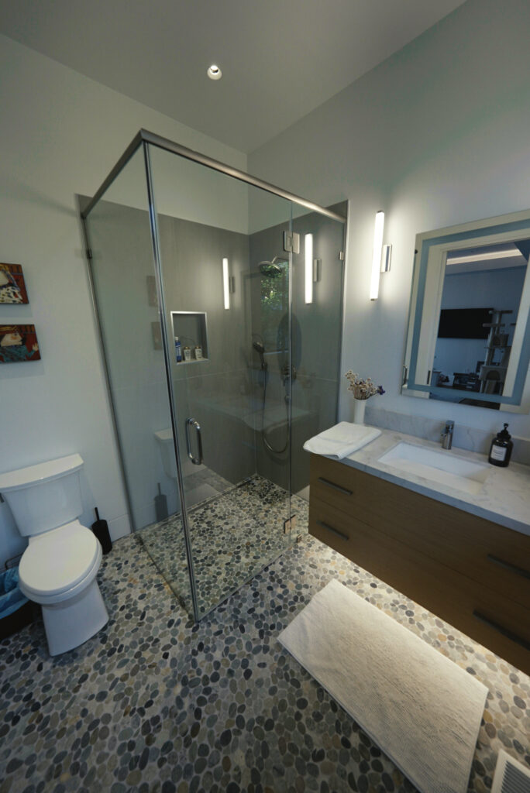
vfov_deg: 112.6
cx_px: 265
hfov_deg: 90.1
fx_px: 265
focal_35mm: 12
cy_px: 396
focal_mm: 12
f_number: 6.3
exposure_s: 1/50
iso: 640
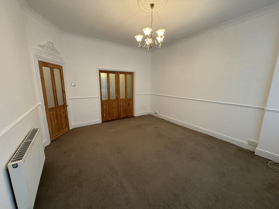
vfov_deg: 85.7
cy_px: 104
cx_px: 140
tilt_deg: -10.1
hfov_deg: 102.1
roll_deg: +0.1
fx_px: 113
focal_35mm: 14
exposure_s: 1/50
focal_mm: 2.22
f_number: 2.2
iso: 250
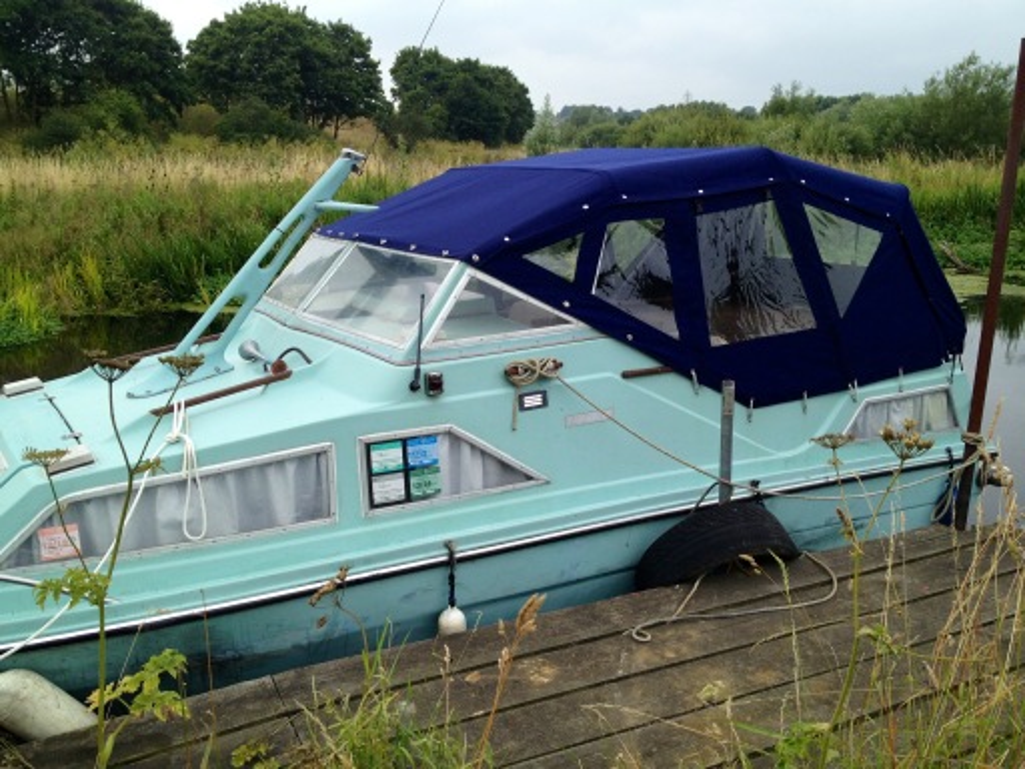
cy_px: 384
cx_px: 512
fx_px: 1036
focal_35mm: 35
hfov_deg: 52.6
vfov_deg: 40.7
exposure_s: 1/951
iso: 50
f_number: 2.4
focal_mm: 4.28
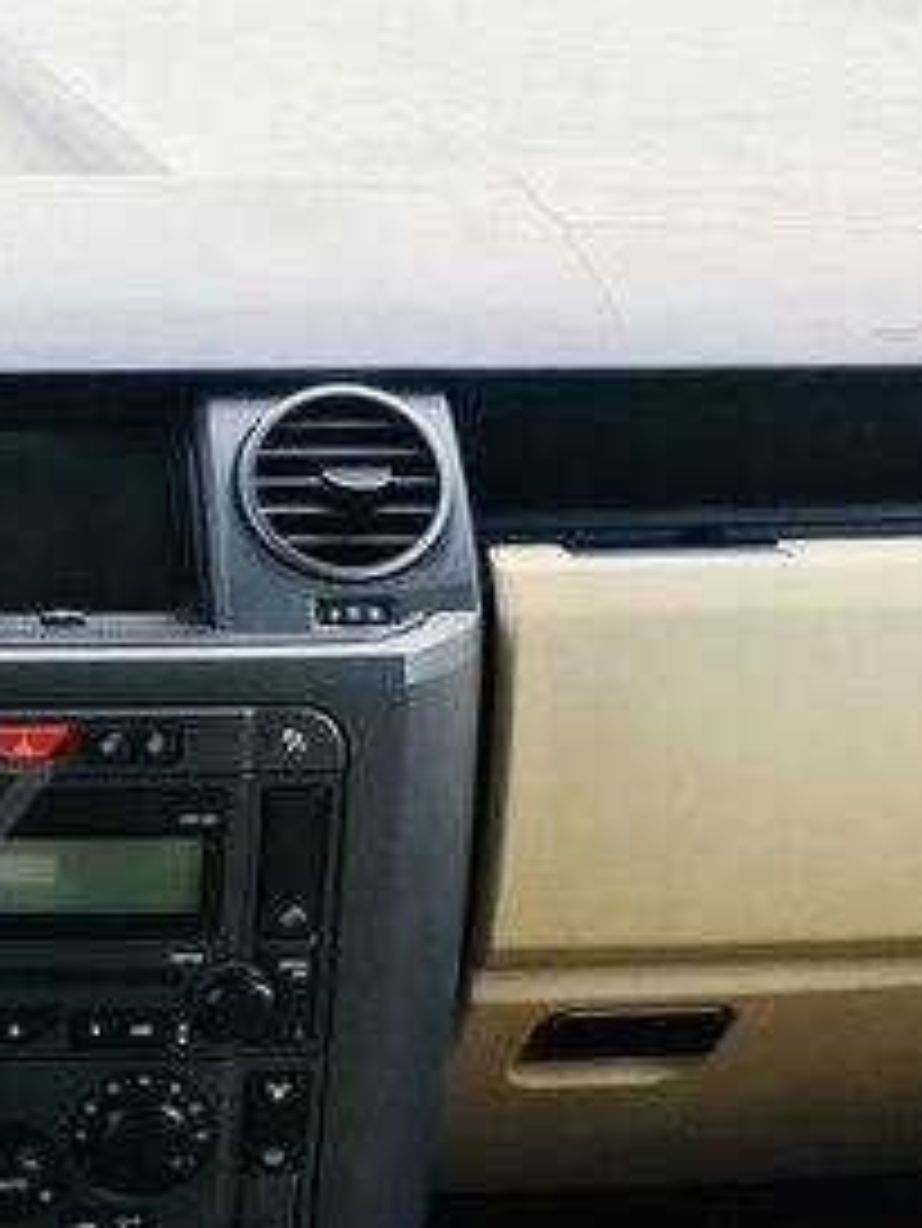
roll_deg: -0.2
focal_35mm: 70
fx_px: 2484
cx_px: -405
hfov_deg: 18.9
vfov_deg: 27.6
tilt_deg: -22.1
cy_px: 816
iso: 32
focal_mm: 4.15
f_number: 2.2
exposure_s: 1/100
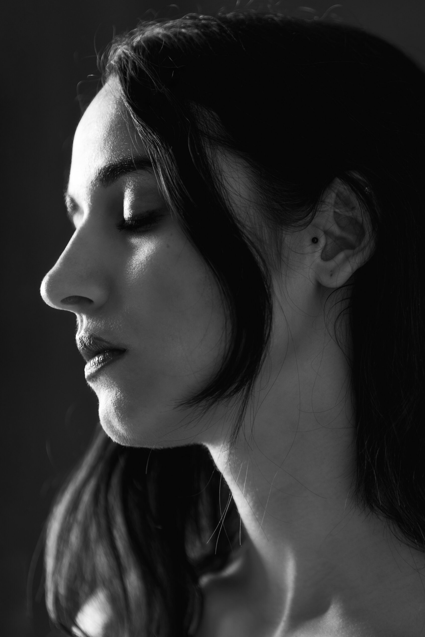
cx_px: 212
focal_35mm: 170
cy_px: 318
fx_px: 3010
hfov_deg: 8.1
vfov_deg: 12.1
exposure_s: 1/160
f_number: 2.8
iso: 100
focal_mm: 170
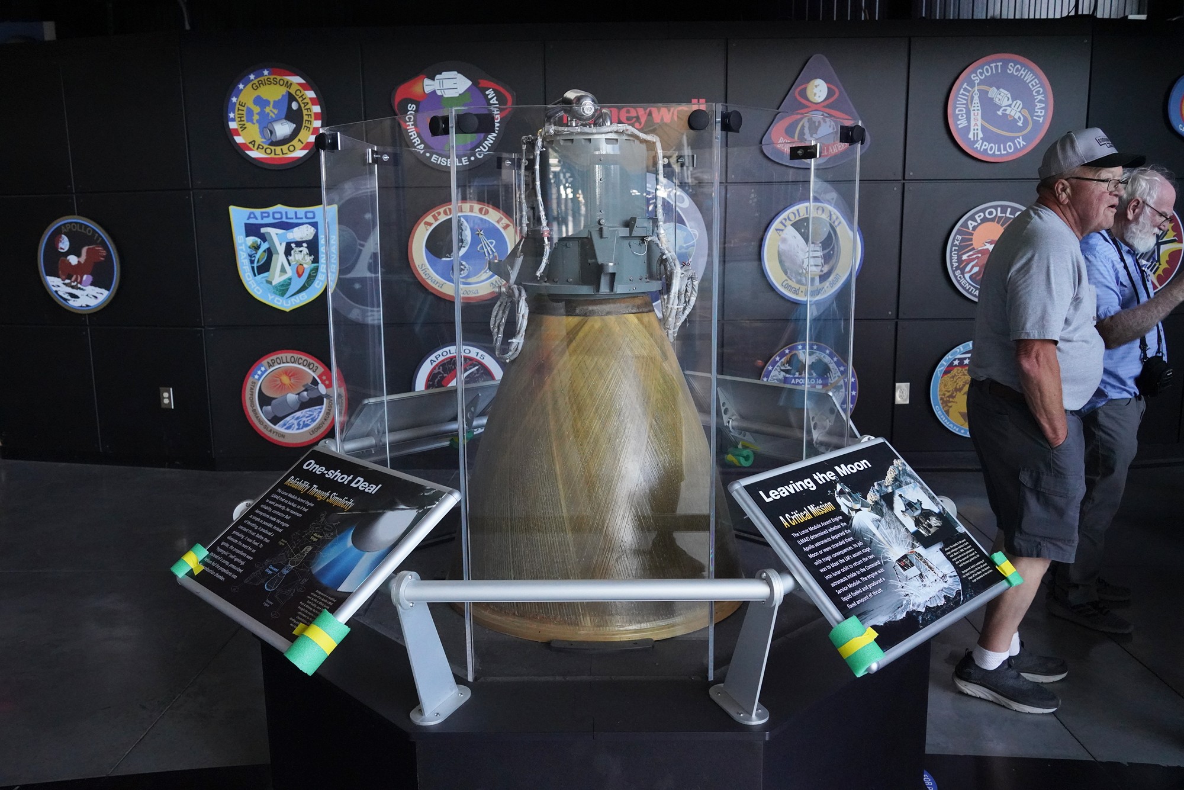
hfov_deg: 61.9
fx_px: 987
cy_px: 395
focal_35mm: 30
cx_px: 592
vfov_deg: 43.6
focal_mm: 30
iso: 8000
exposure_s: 1/100
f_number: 6.3
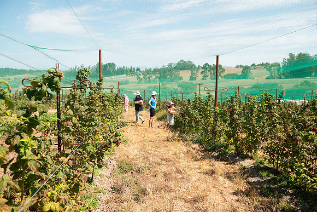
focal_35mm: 31
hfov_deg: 60.3
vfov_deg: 42.3
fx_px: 273
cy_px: 106
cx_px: 158
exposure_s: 1/4000
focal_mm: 31
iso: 500
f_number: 4
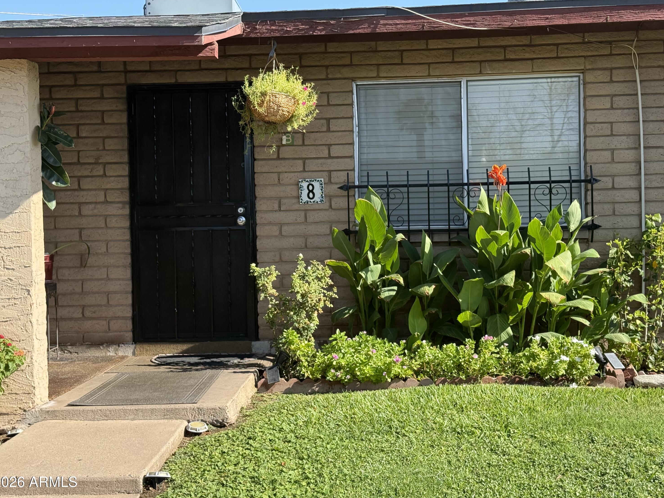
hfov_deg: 38.9
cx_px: 331
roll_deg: +1.3
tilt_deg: +0.4
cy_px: 251
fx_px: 940
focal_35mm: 49
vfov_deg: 29.7
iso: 100
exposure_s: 1/1980
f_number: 1.78
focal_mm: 6.76
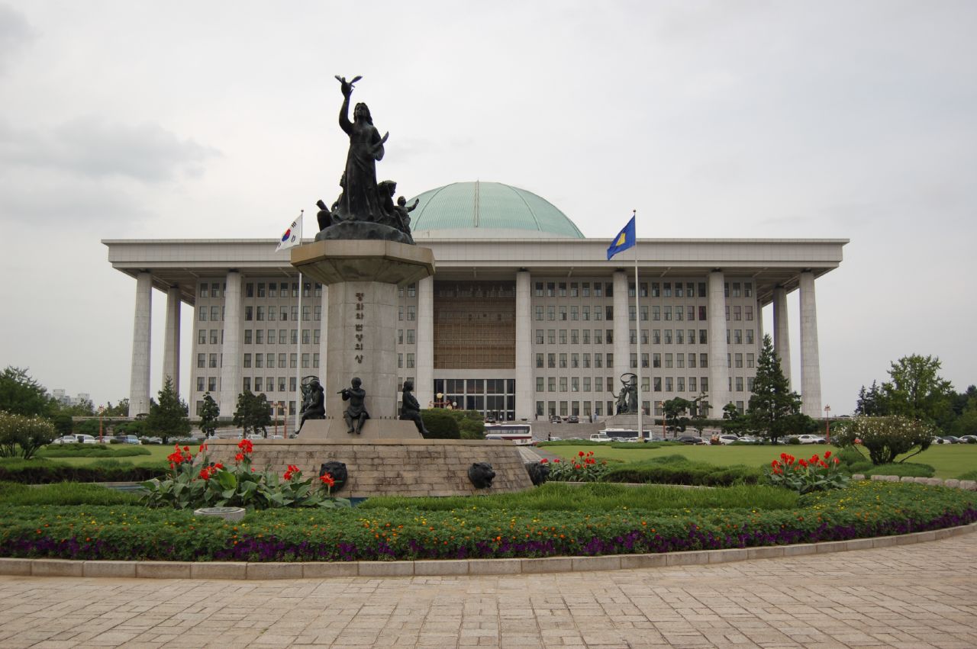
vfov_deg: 38.3
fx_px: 935
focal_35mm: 34
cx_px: 488
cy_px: 324
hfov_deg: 55.1
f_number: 3.8
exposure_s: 1/1250
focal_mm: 23
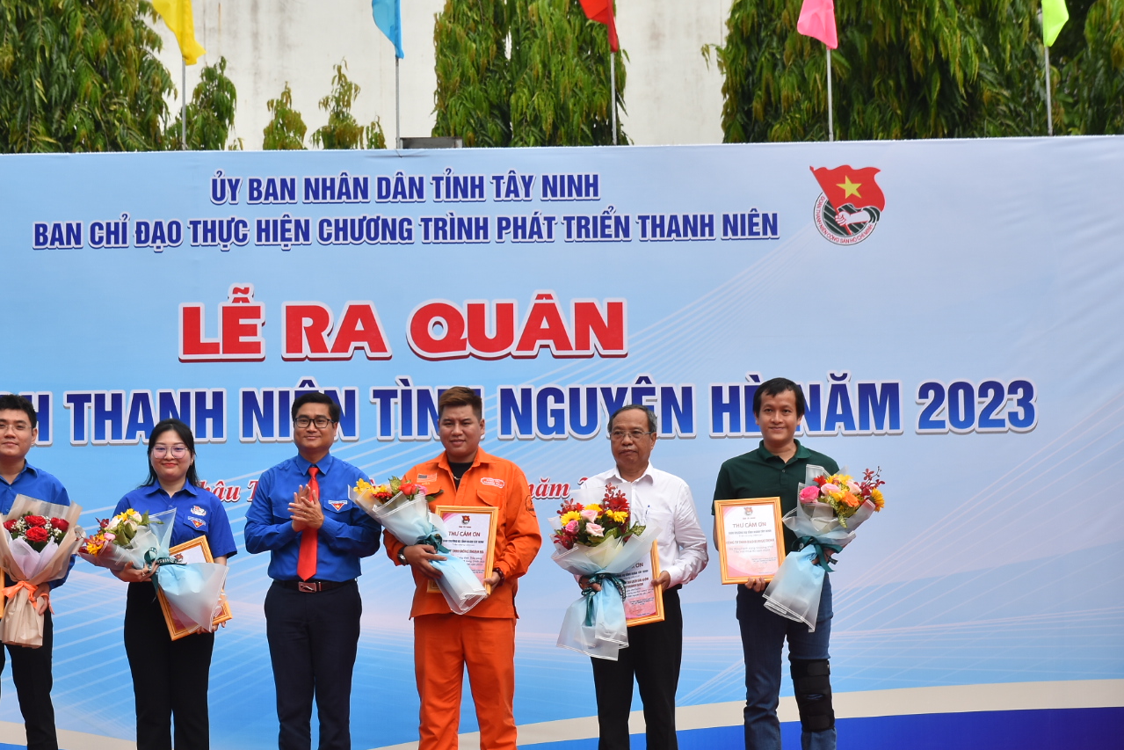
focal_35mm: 95
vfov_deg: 14.4
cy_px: 409
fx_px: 2966
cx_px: 445
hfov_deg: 21.4
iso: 200
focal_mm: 50
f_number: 8
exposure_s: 1/200
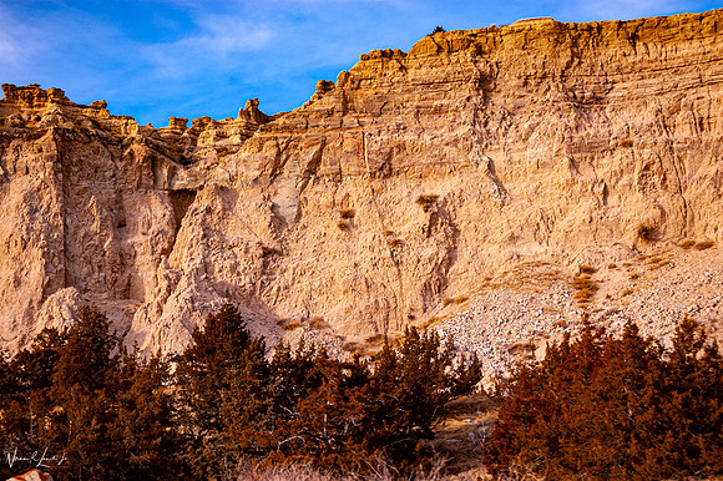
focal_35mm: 82
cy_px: 240
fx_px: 1656
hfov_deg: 24.6
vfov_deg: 16.5
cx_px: 362
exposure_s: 1/500
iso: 200
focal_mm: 55
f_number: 5.6
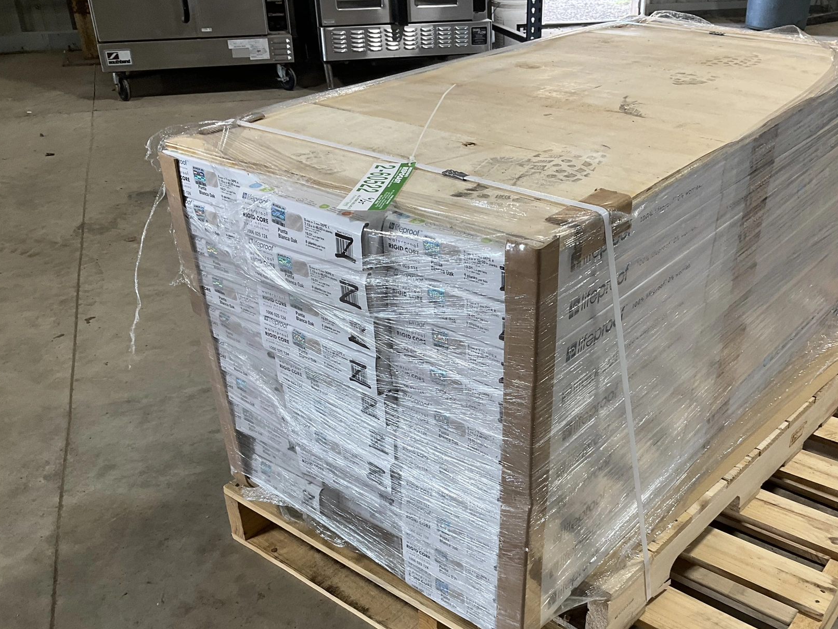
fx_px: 871
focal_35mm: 36
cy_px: 386
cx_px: 515
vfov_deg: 39.4
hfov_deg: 50.9
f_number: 1.8
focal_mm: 3
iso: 50
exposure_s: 1/60
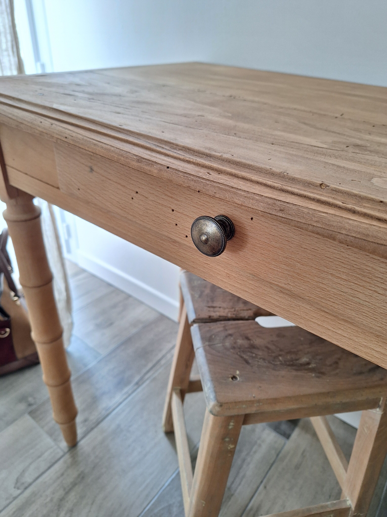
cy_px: 258
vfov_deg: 73.9
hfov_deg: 58.9
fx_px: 343
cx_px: 194
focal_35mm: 23
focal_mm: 5.54
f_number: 1.8
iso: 100
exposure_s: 1/50
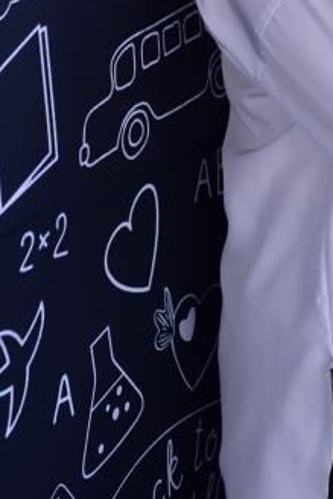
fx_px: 2162
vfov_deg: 12.7
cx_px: 323
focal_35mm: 156
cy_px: -180
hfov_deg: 8.8
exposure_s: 1/250
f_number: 3.5
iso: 800
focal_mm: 50
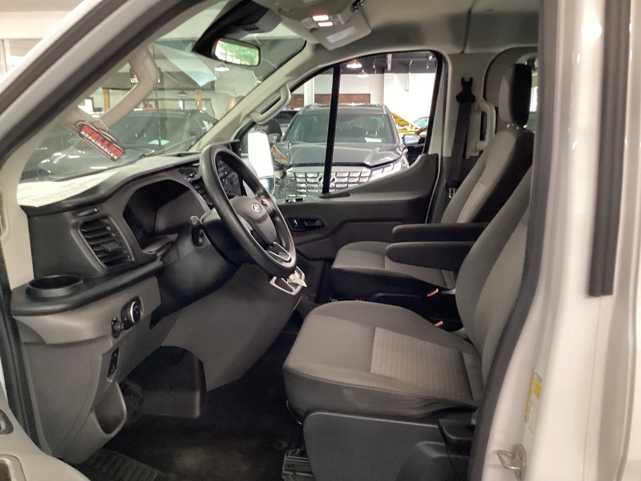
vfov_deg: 45.4
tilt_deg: -15.3
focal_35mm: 31
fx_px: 574
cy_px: 240
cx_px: 320
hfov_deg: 58.4
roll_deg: -0.4
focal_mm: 3.3
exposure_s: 1/30
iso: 400
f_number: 2.4
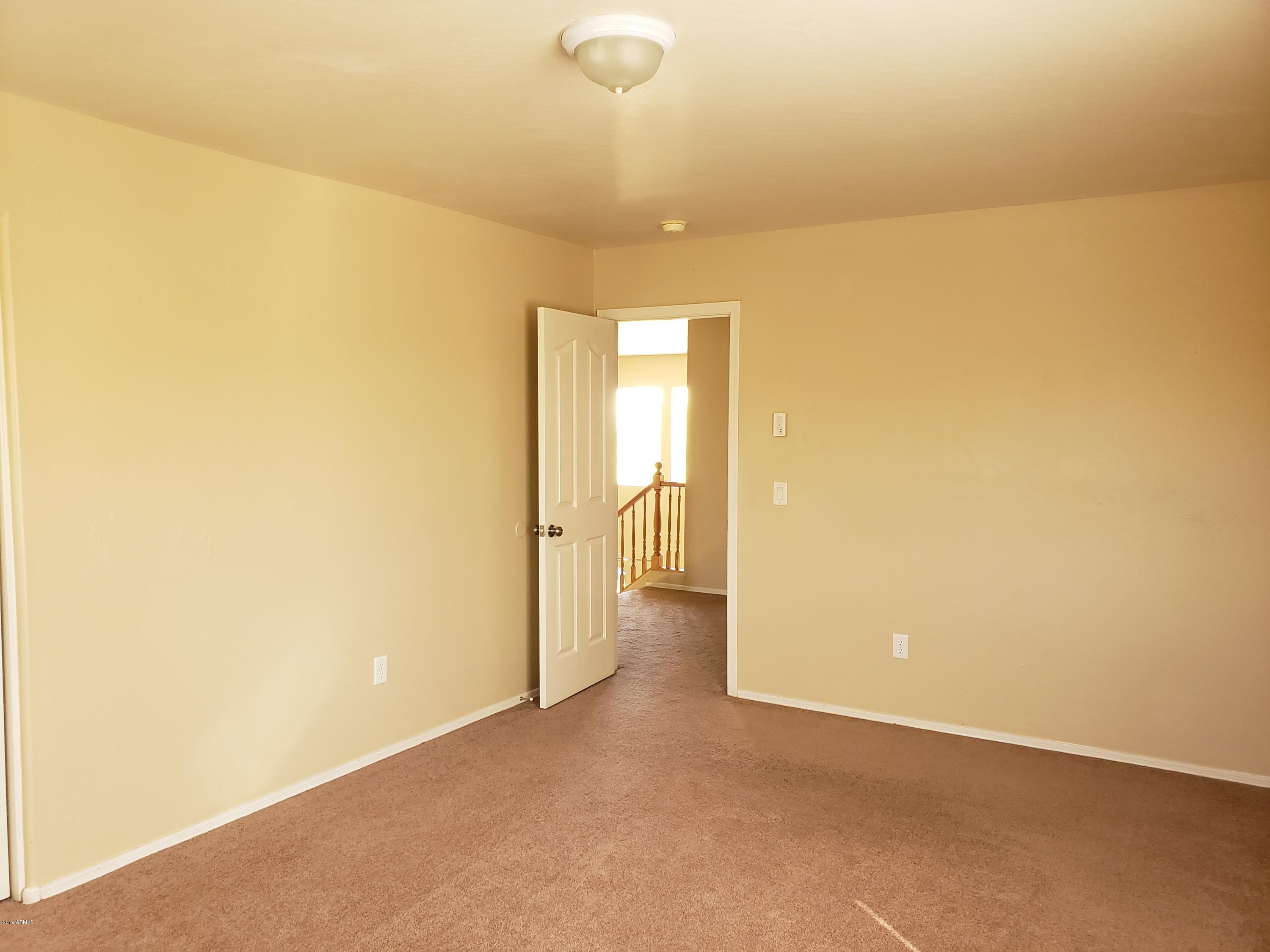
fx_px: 954
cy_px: 476
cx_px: 635
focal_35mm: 26
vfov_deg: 53.1
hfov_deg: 67.3
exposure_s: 1/30
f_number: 2.4
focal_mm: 4.3
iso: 250
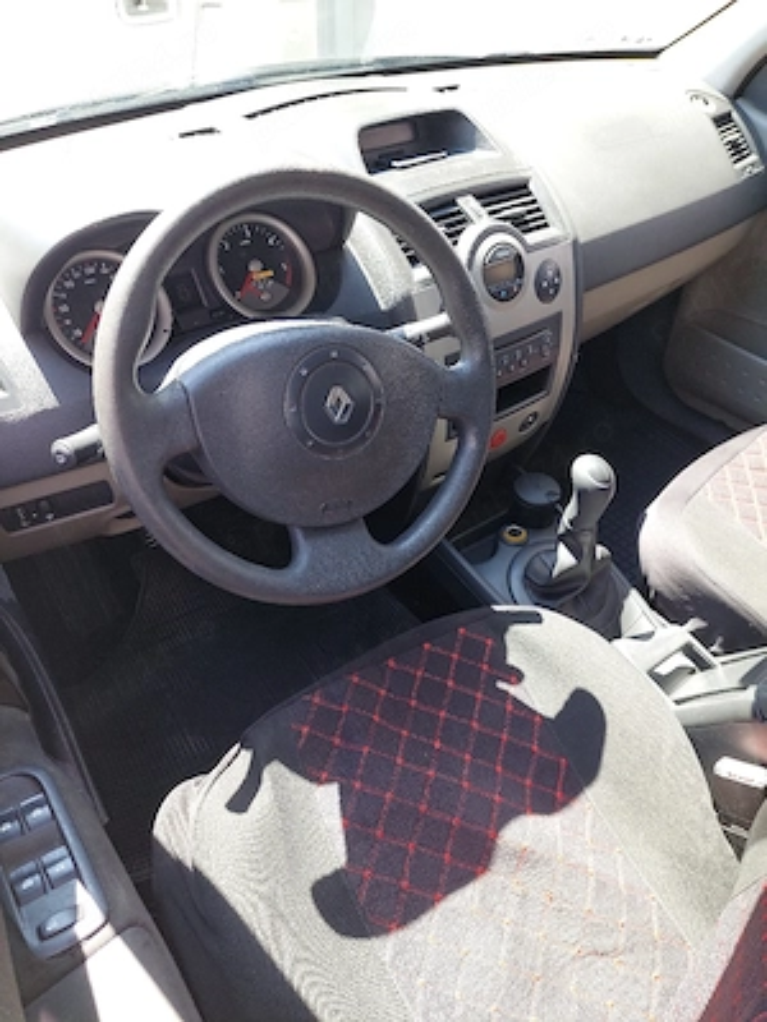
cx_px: 384
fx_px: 739
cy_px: 511
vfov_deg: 69.4
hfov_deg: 54.9
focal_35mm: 25
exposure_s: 1/100
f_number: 1.8
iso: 50
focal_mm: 5.23
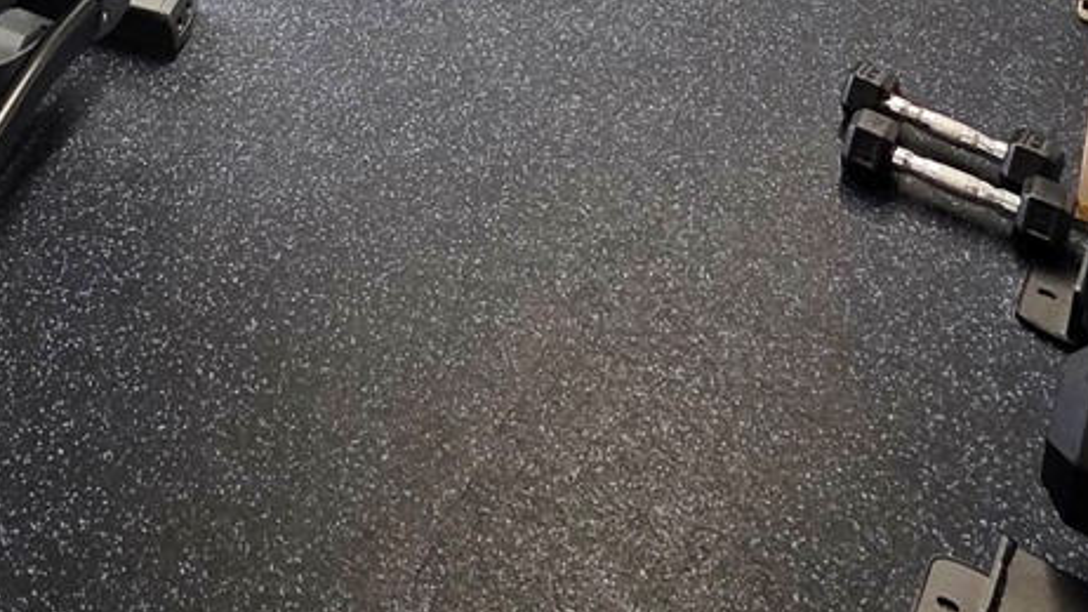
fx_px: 1414
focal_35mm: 49
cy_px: -513
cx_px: -9
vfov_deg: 18.6
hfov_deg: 37.4
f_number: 1.9
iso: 160
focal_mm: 2.2
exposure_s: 1/120
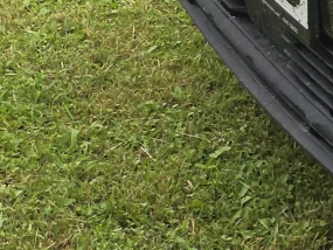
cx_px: 1114
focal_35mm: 155
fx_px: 1492
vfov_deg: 9.6
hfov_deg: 9.1
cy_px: 100
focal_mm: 6.5
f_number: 1.4
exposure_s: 1/306
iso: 10
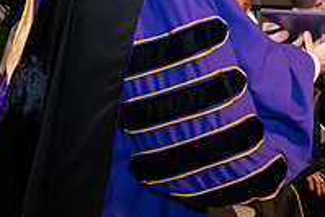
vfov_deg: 8.1
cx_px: 304
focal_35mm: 169
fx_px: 1527
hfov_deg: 12.0
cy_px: 20
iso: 1600
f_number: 6.3
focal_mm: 58
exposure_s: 1/200
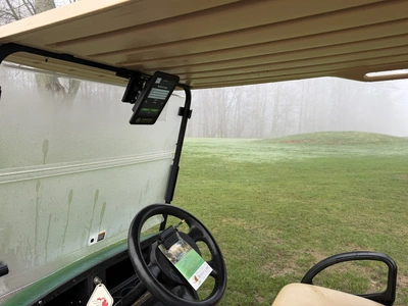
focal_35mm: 24
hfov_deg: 71.6
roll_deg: -2.0
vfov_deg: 56.8
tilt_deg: -4.3
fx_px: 283
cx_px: 204
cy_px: 153
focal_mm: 6.76
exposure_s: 1/488
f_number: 1.78
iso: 80
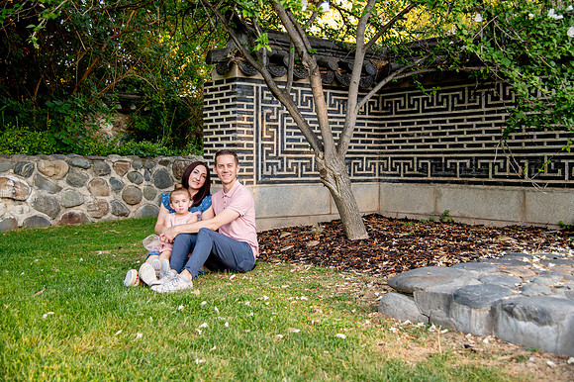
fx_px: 701
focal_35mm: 44
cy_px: 191
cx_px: 287
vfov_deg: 30.5
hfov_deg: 44.5
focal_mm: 44
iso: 640
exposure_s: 1/200
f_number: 4
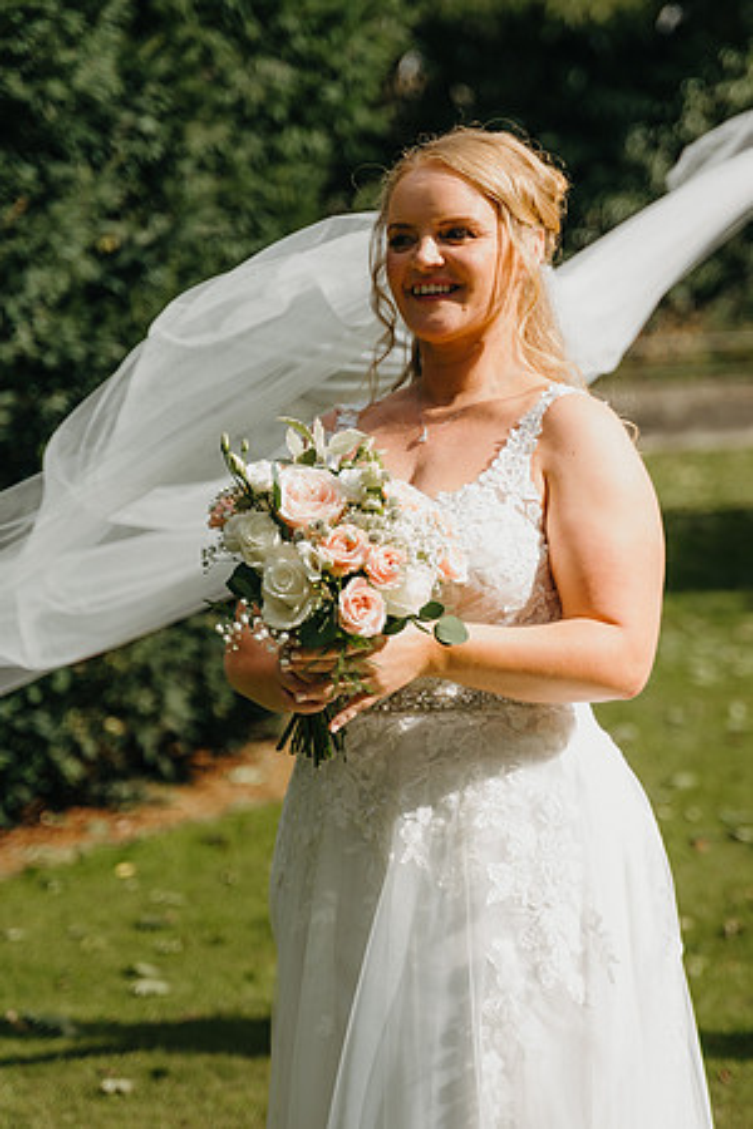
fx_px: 3529
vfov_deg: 18.2
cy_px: 564
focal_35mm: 113
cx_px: 532
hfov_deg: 12.2
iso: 50
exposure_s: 1/640
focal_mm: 75
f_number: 2.8
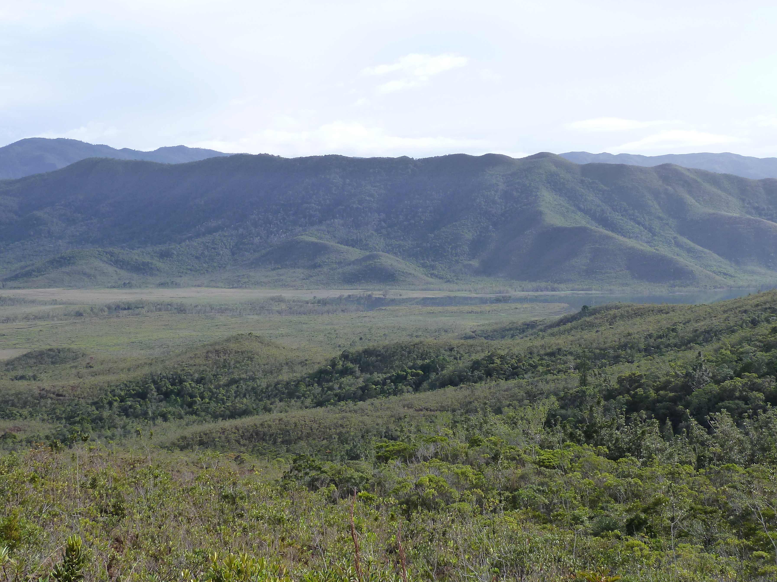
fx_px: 1100
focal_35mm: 49
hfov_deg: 38.9
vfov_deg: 29.7
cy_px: 296
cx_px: 384
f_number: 4
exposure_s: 1/250
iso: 125
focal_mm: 7.3
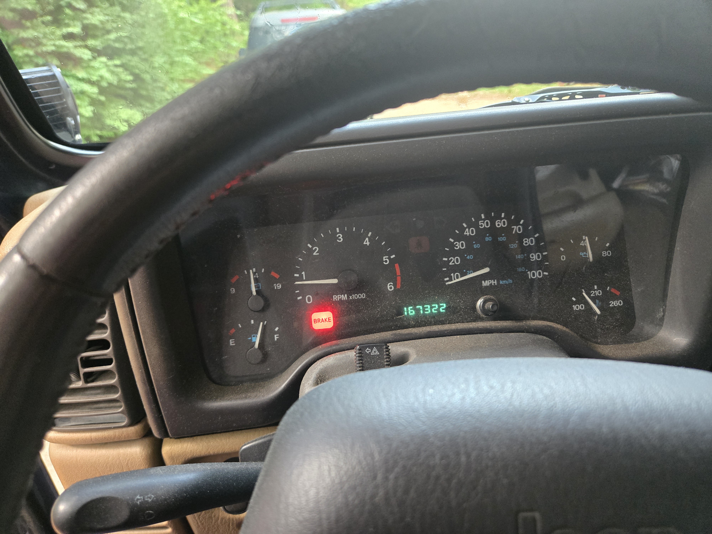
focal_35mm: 23
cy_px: 267
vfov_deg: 58.9
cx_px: 356
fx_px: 473
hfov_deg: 73.9
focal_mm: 5.4
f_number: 1.8
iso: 800
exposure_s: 1/120
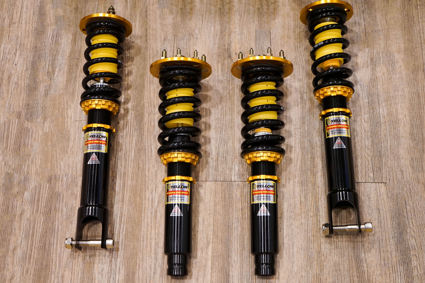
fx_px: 614
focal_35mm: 52
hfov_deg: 38.2
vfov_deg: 26.0
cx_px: 213
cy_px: 141
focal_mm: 50
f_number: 4.5
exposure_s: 1/50
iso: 2500
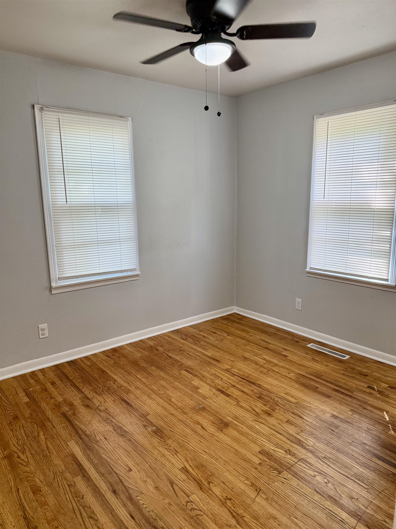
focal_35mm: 24
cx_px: 198
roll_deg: +0.2
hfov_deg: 56.8
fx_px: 366
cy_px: 264
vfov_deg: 71.6
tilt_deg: -9.3
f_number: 1.78
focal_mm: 6.76
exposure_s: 1/120
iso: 250
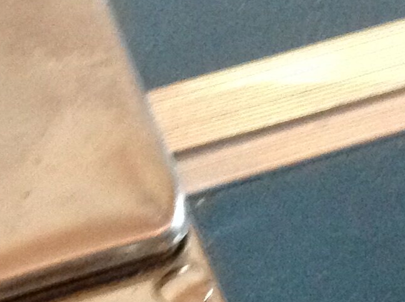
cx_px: 41
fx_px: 1636
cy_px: 169
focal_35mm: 140
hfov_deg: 14.0
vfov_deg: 10.6
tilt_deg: -49.6
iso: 640
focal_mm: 4.28
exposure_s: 1/15
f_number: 2.4
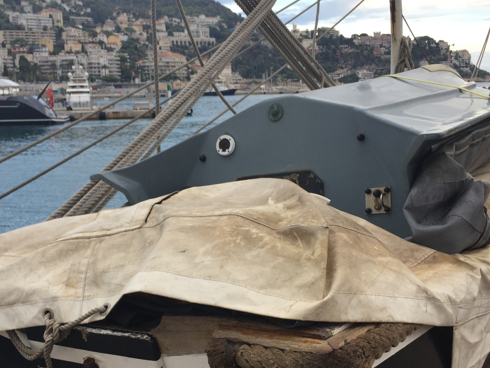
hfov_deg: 41.2
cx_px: 242
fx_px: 651
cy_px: 248
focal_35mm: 46
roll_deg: +0.3
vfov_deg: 31.3
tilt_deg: -12.5
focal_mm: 4.15
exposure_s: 1/314
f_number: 2.2
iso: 32
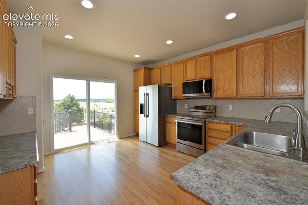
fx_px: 128
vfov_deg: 77.3
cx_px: 154
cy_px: 102
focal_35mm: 15
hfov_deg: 100.4
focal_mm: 15
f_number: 9
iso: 1250
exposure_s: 1/160
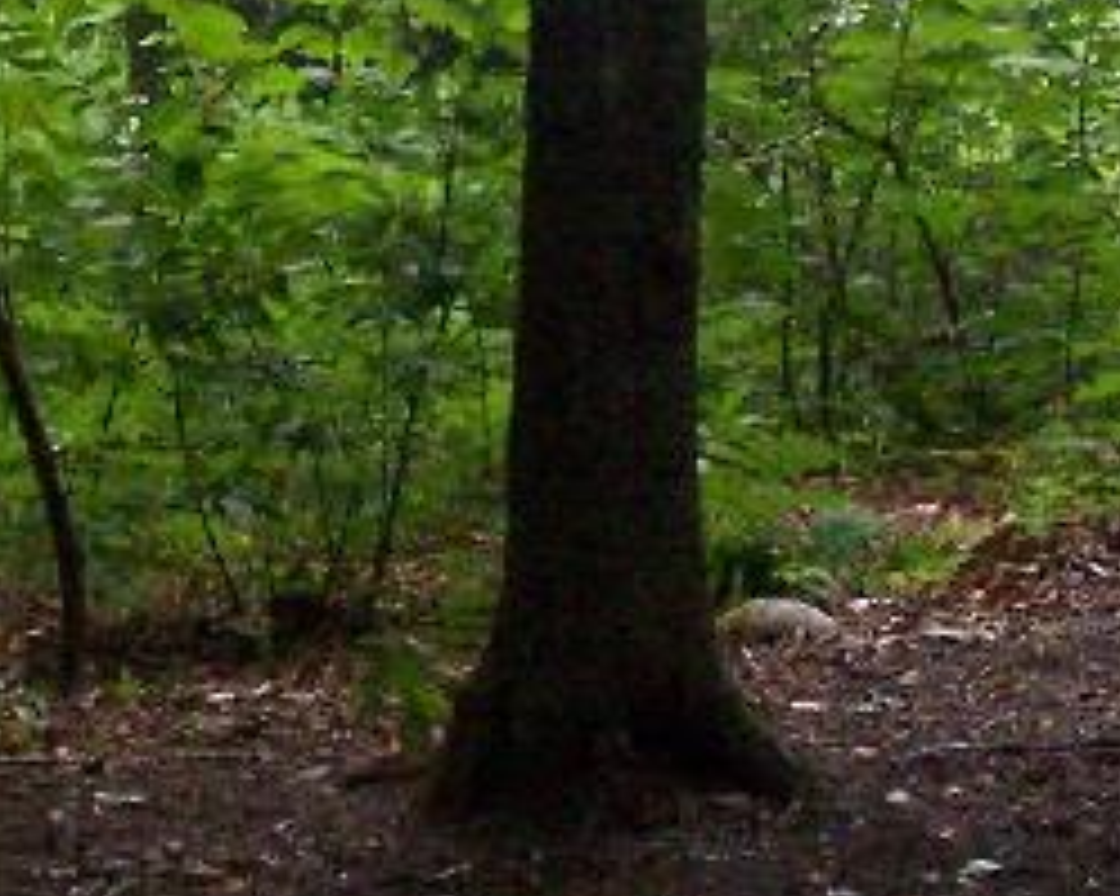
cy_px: -185
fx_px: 8913
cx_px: 778
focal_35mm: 269
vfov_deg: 5.7
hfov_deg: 7.2
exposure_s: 1/320
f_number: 3.2
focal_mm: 11.1
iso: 400
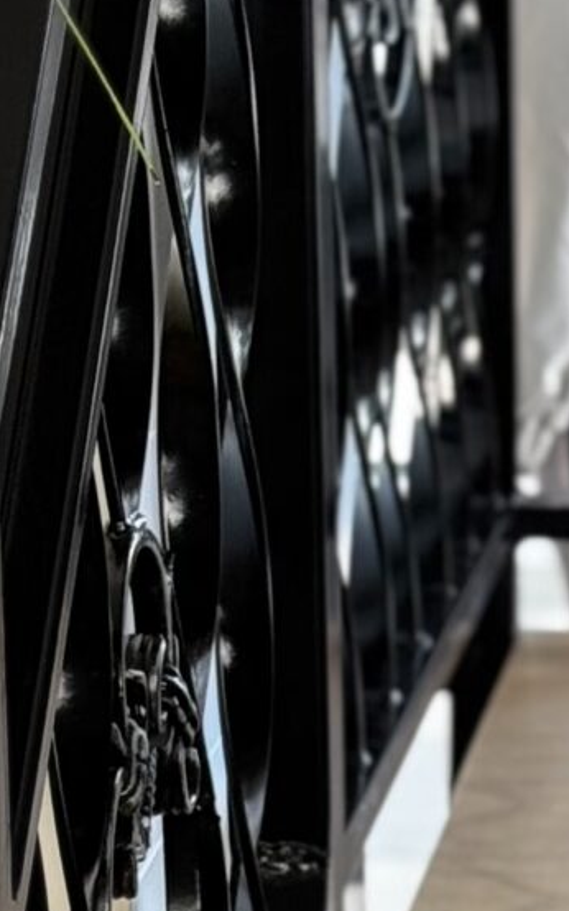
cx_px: 1233
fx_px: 5834
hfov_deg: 5.4
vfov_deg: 8.9
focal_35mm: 235
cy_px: 857
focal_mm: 6.76
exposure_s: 1/100
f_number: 1.78
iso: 100
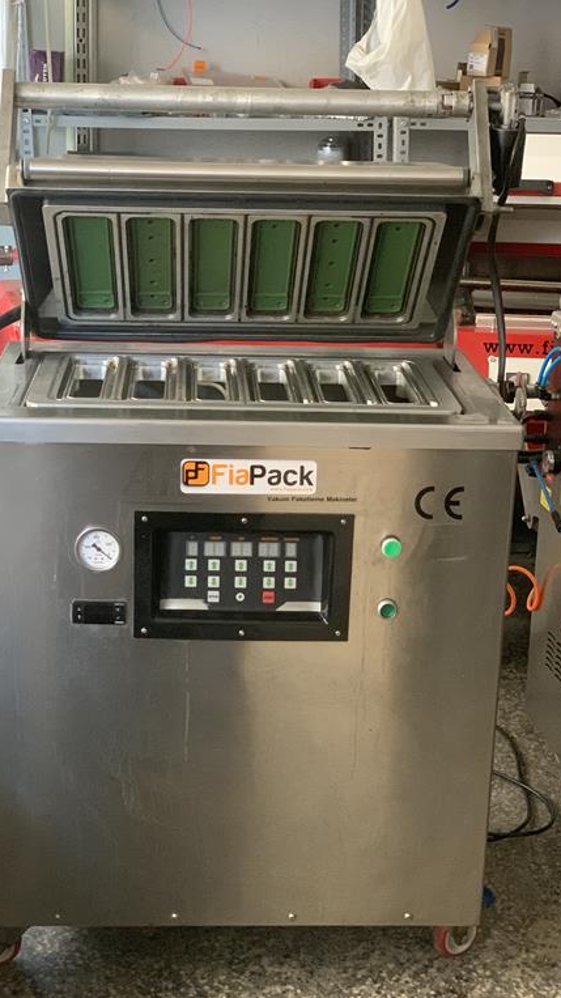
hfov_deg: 21.1
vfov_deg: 36.6
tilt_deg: -18.0
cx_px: 265
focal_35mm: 57
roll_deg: -2.5
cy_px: 501
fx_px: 1508
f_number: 2.4
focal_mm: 6
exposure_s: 1/39
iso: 500
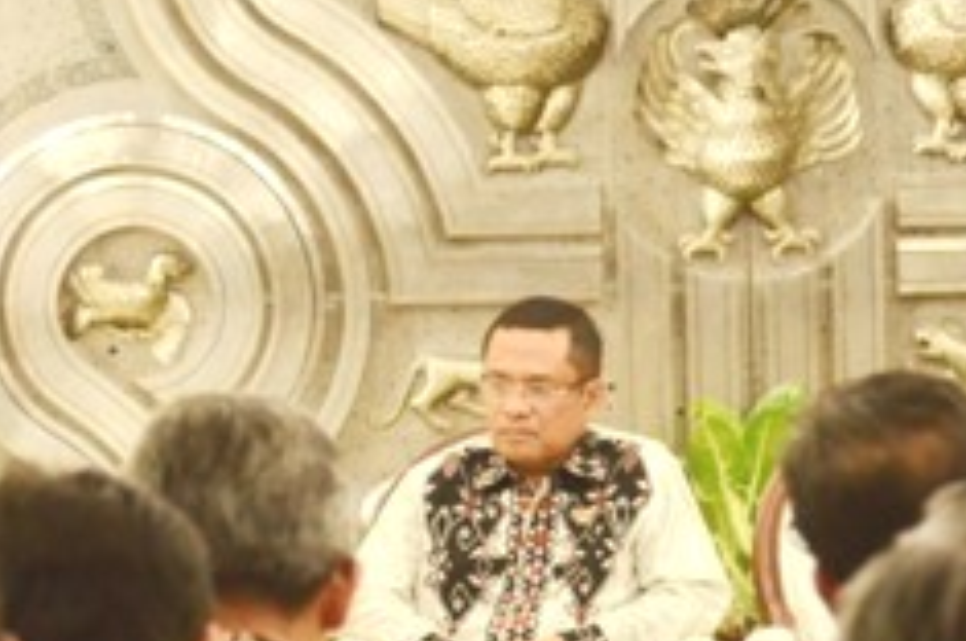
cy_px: 401
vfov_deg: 4.5
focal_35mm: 306
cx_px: -90
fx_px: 8200
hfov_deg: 6.7
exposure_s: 1/100
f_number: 4.5
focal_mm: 80
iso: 2500
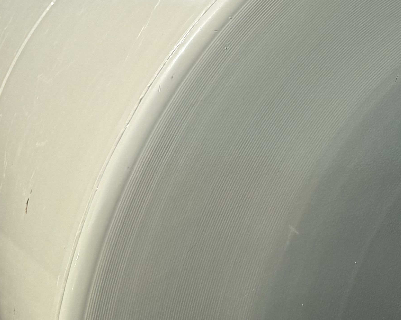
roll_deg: -0.7
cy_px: -81
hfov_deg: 25.2
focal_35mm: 75
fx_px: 890
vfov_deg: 19.1
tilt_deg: +4.5
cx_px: 270
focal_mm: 6.76
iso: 80
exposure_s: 1/7353
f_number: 1.78
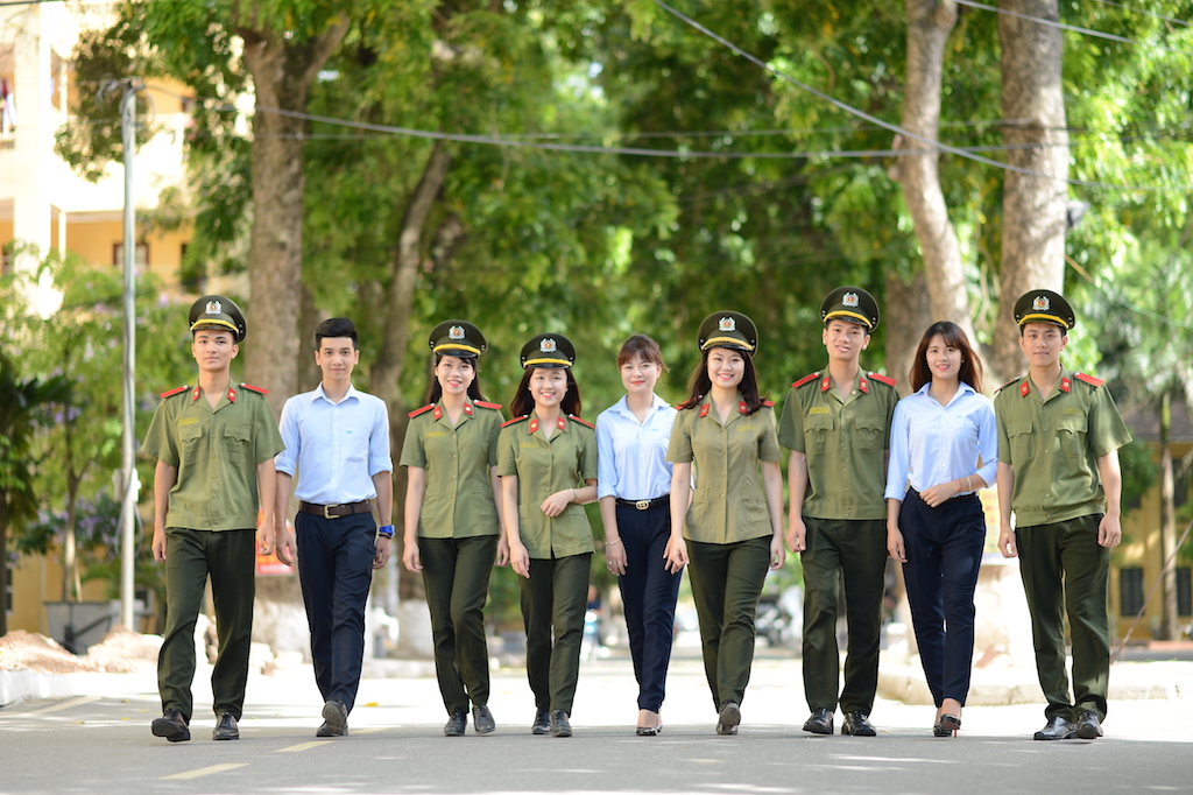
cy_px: 398
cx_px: 596
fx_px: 2816
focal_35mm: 85
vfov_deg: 16.1
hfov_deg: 23.9
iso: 100
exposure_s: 1/400
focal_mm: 85
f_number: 2.2
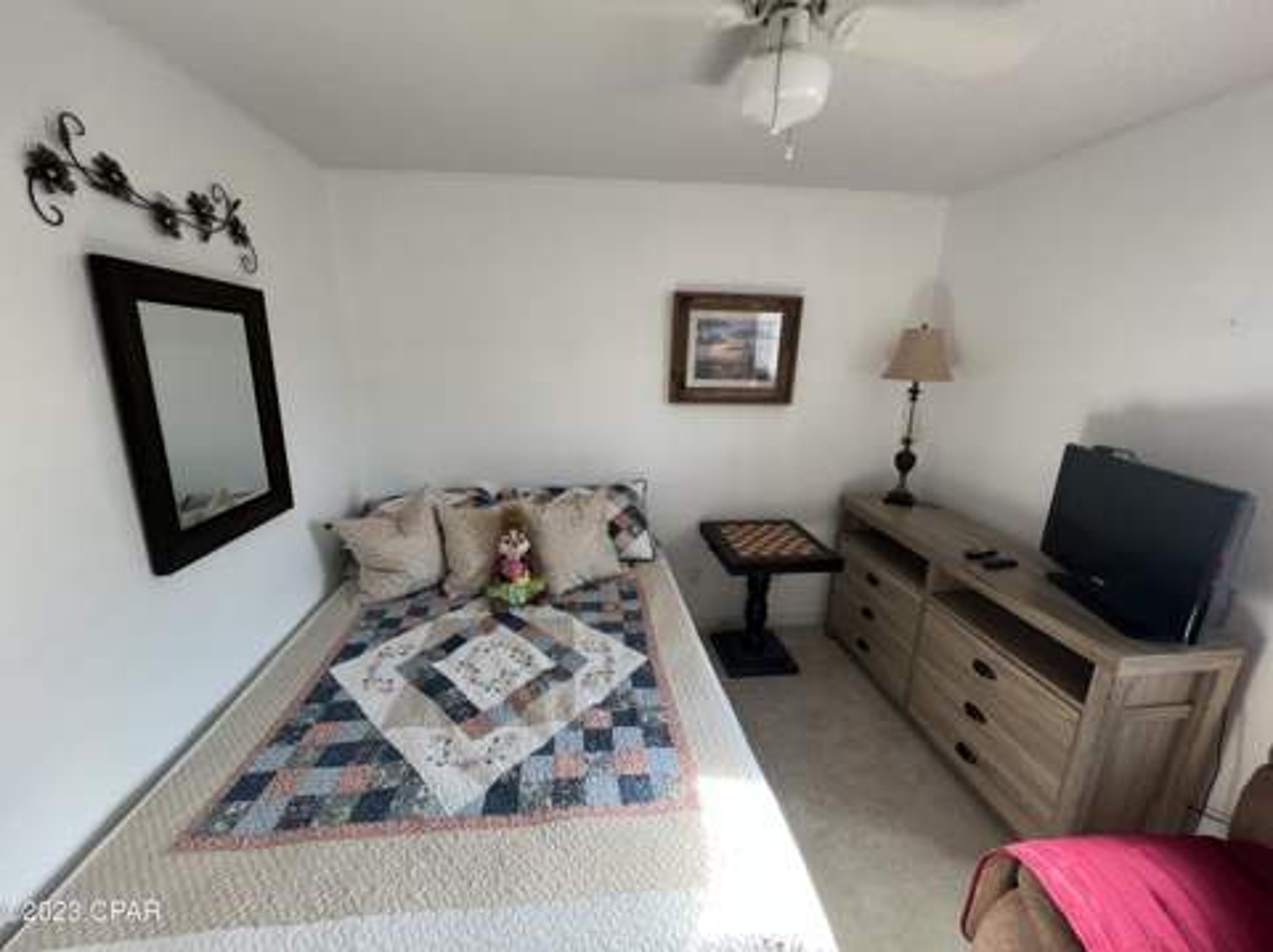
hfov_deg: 106.2
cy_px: 476
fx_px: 478
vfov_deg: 89.8
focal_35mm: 13
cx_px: 636
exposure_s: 1/99
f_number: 1.8
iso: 50
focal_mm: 1.57
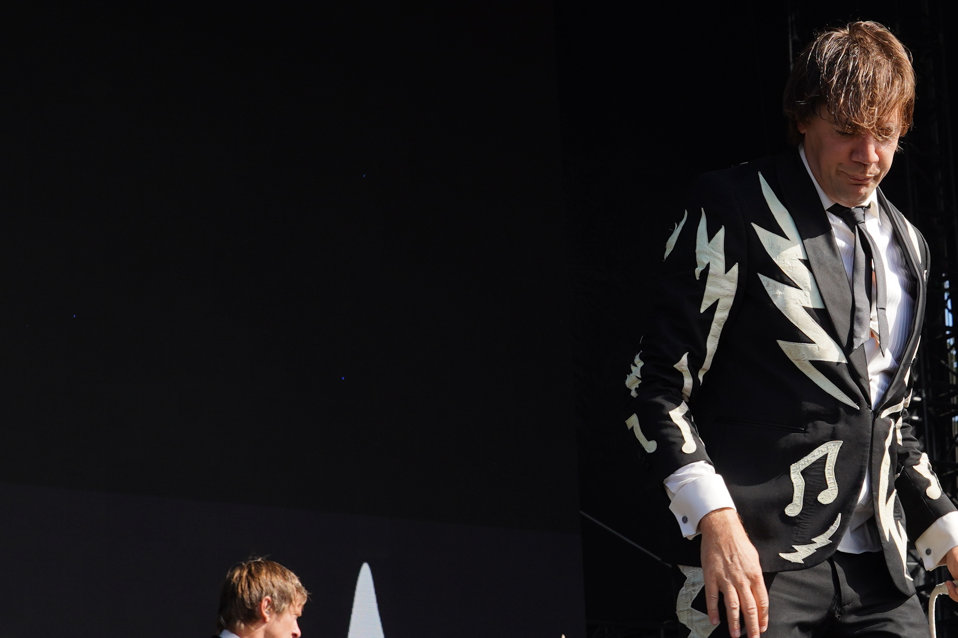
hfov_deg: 18.6
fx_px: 2900
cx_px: 765
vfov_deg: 12.6
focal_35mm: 109
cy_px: 296
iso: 100
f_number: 8
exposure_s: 1/200
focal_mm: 42
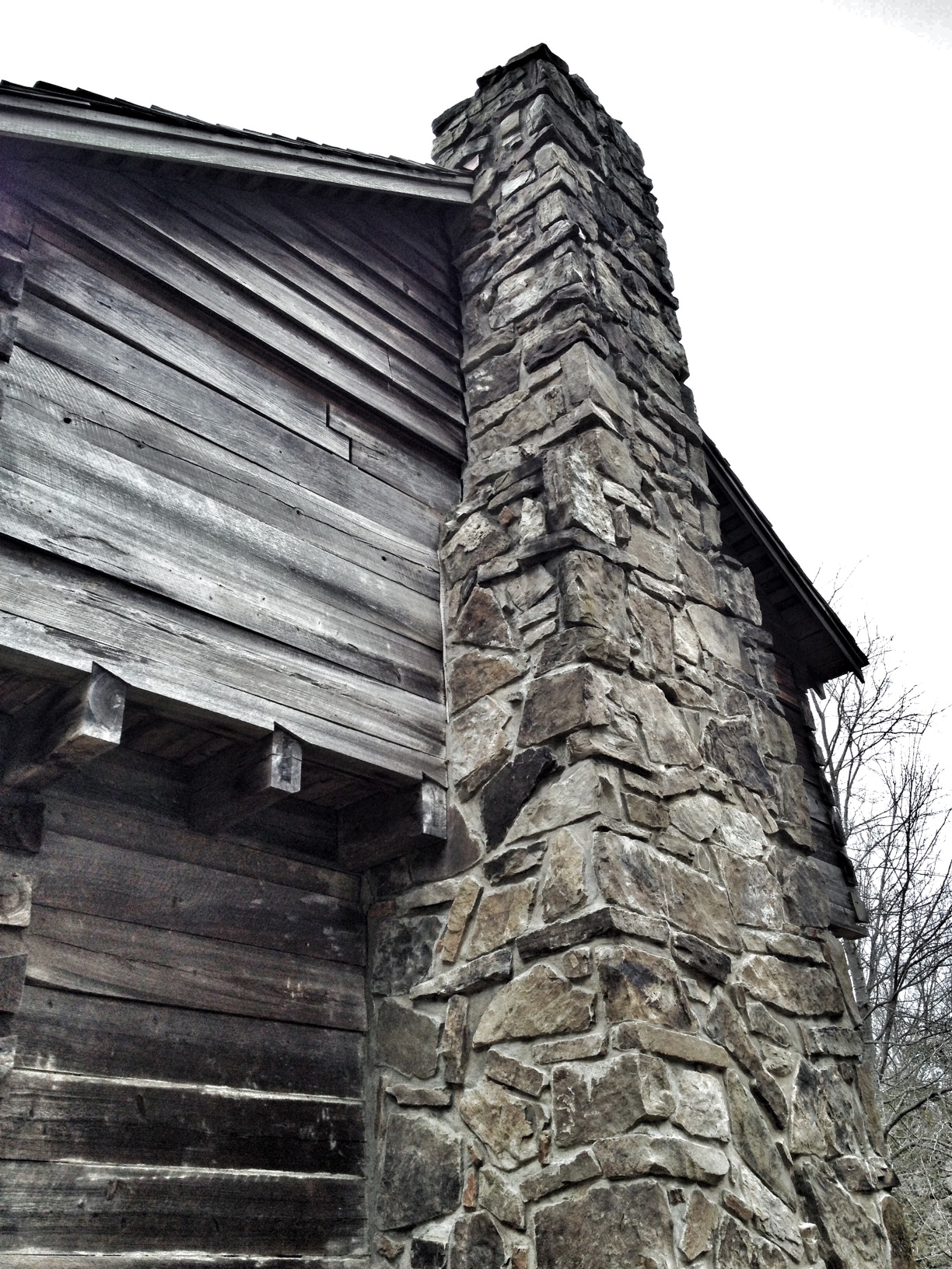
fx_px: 1283
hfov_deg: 40.7
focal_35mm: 35
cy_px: 634
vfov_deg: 52.6
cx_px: 476
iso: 50
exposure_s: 1/176
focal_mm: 4.28
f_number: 2.4
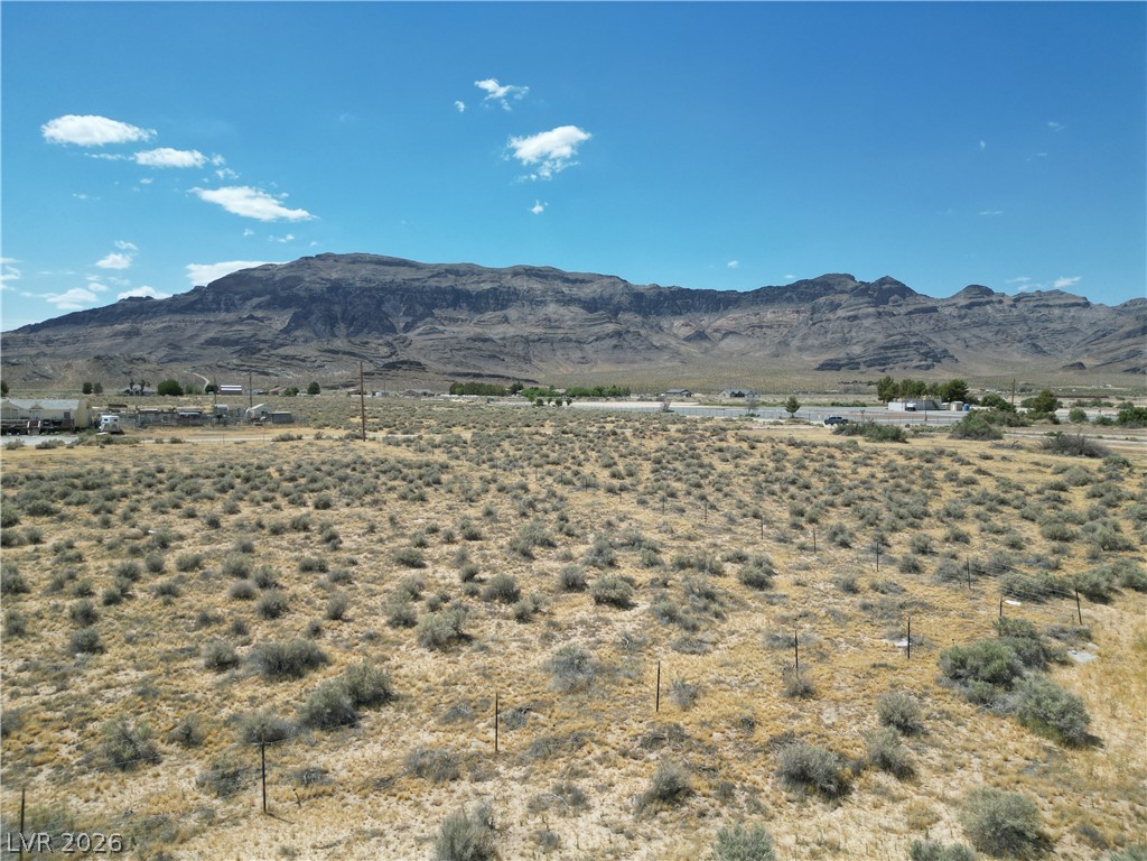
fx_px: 795
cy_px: 430
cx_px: 574
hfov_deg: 71.6
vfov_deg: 56.8
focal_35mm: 24
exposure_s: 1/3200
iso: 110
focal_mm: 6.72
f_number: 1.7
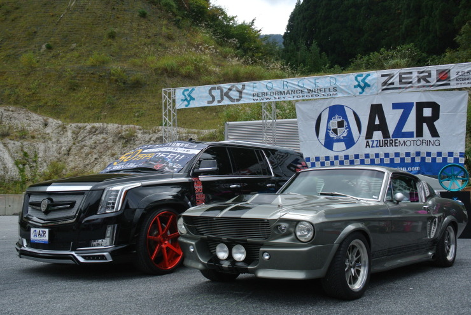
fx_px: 485
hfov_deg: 51.8
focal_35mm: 37
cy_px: 158
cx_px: 236
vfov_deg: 36.0
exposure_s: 1/400
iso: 100
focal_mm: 14
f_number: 5
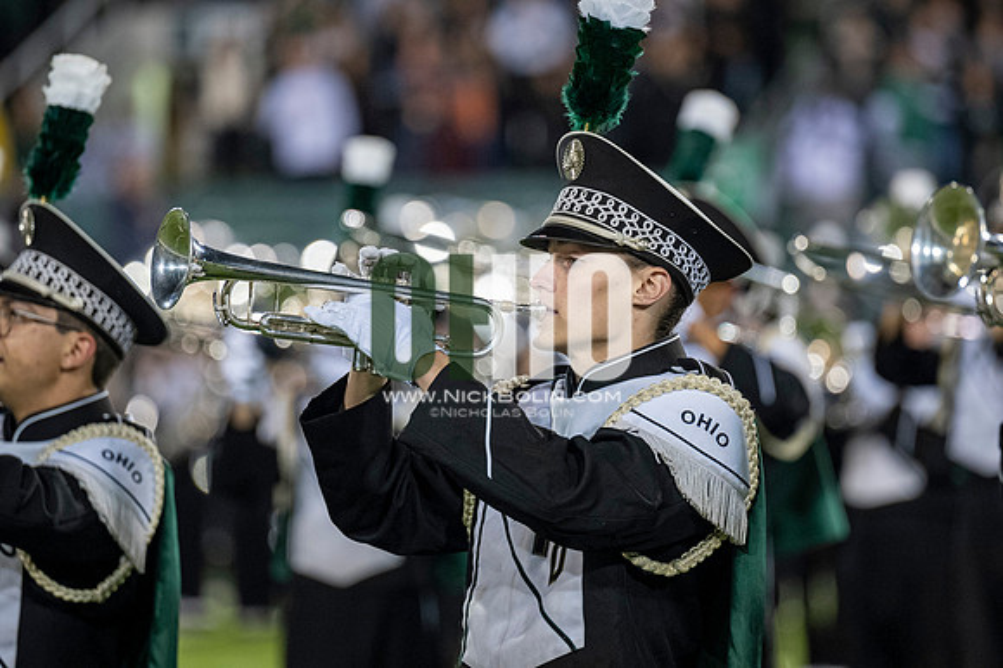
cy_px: 334
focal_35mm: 300
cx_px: 502
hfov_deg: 6.9
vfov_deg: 4.6
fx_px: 8353
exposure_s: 1/500
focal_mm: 200
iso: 1000
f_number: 2.8
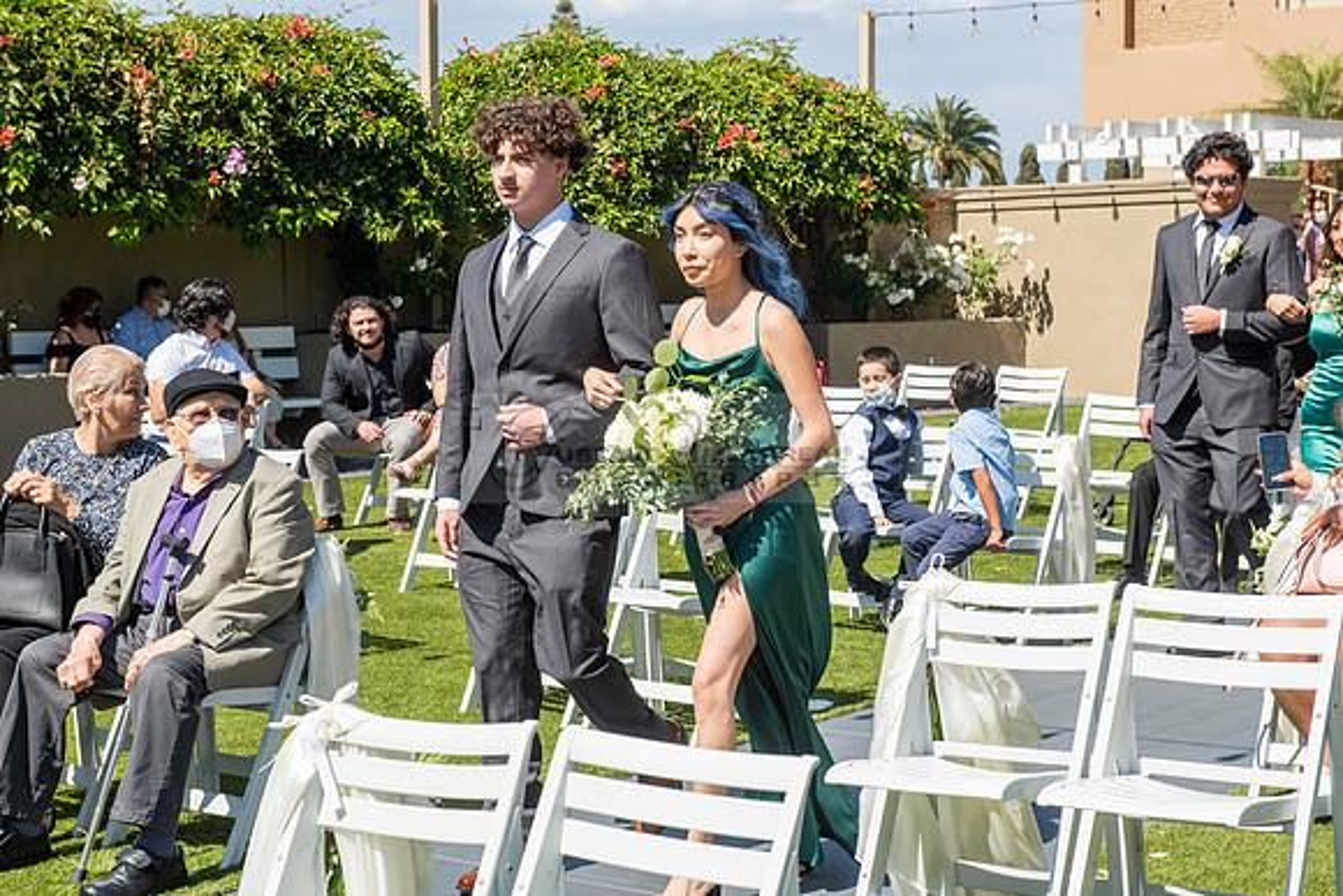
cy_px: 448
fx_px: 2612
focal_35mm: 70
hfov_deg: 28.8
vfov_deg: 19.5
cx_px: 672
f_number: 10
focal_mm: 70
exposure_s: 1/250
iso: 100
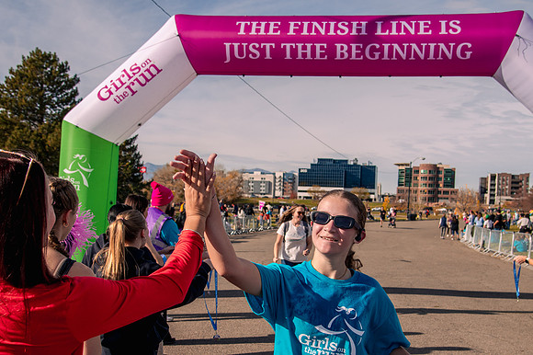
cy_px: 221
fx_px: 640
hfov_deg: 45.2
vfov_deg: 30.9
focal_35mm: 43
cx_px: 275
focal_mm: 31
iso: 200
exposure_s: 1/1000
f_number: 5.6
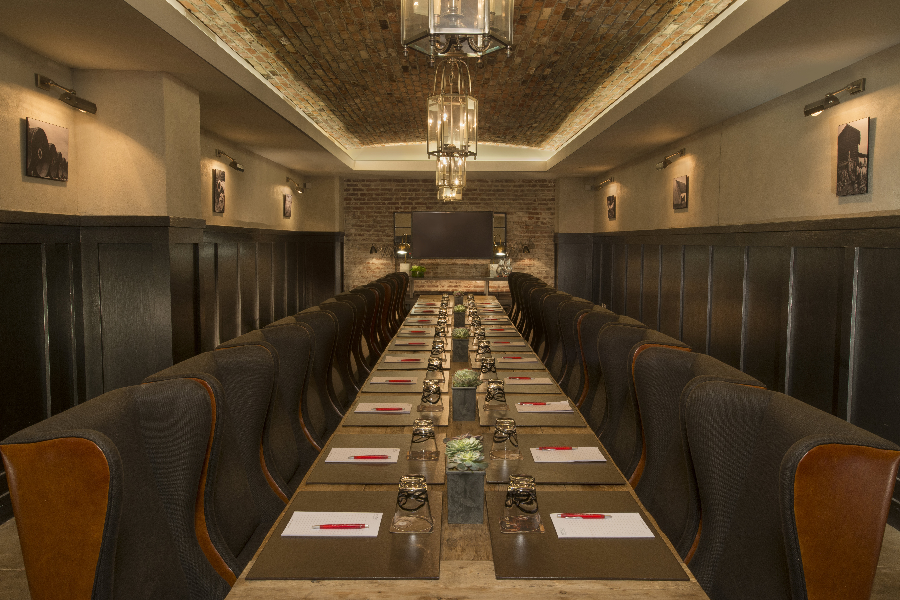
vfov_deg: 43.6
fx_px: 750
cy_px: 300
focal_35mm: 30
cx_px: 450
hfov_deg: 61.9
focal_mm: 30
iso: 200
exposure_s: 8
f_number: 16
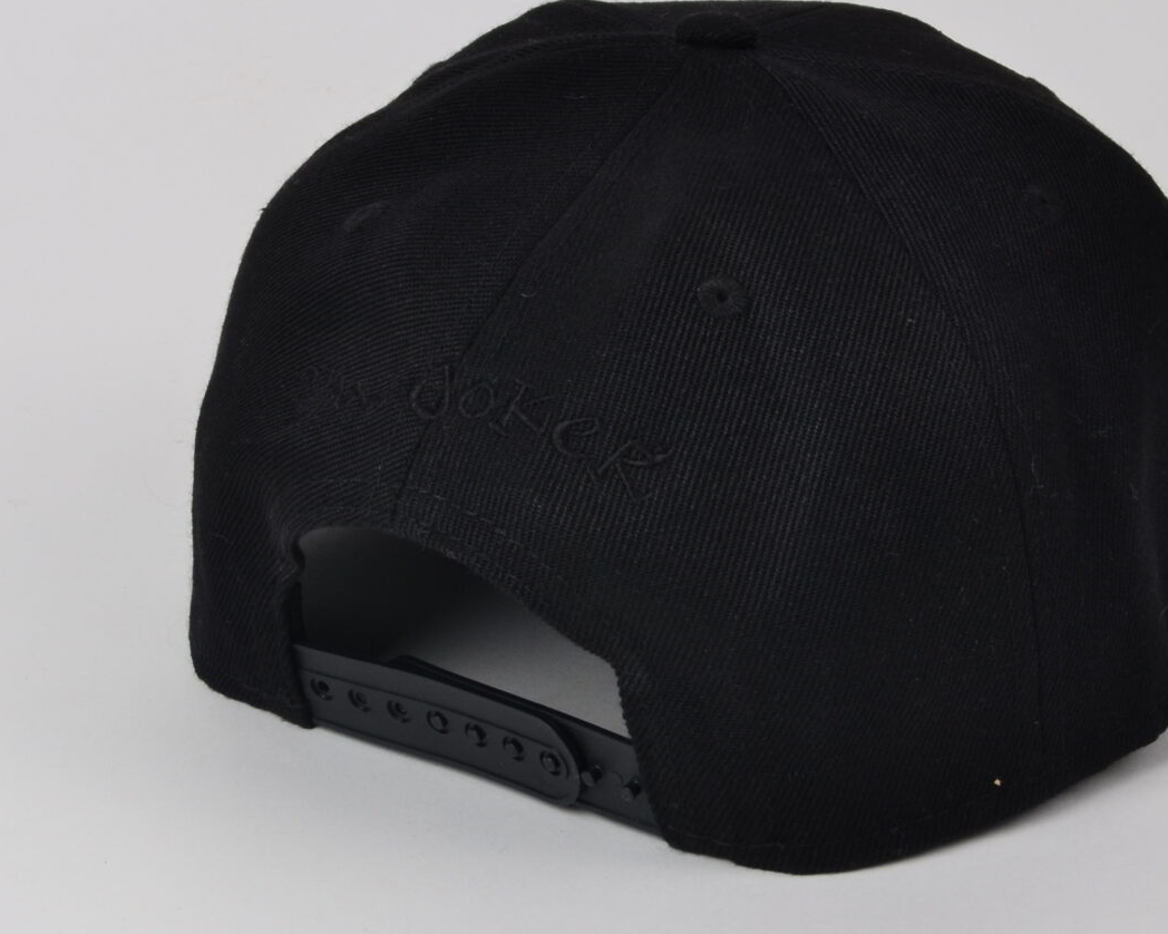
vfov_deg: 12.8
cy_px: 505
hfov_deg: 16.0
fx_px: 4152
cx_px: 630
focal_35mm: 120
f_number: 13
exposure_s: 1/1.6
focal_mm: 35
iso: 200
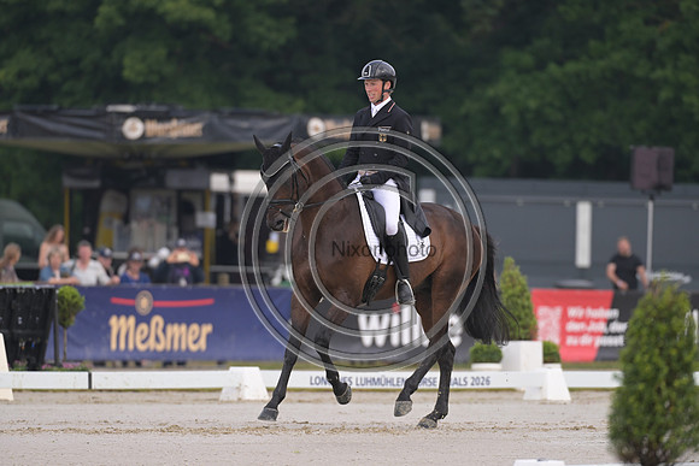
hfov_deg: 5.2
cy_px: 233
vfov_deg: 3.4
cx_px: 350
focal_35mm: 400
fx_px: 7768
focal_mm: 400
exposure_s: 1/1250
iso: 720
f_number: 5
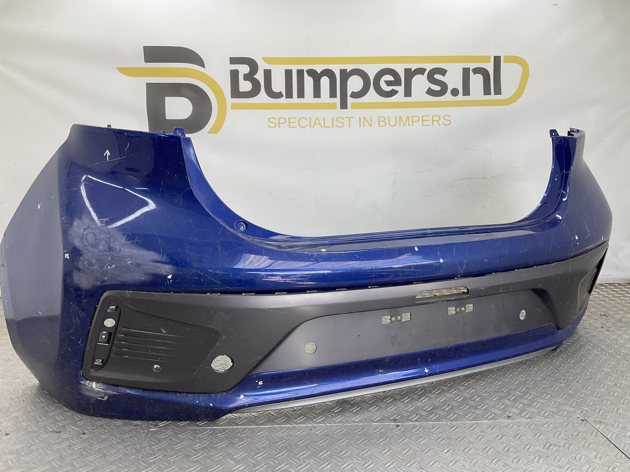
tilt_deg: -9.2
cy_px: 236
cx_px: 315
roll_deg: -0.1
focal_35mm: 29
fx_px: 528
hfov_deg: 61.7
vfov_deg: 48.2
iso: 20
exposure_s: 1/120
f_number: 1.8
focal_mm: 3
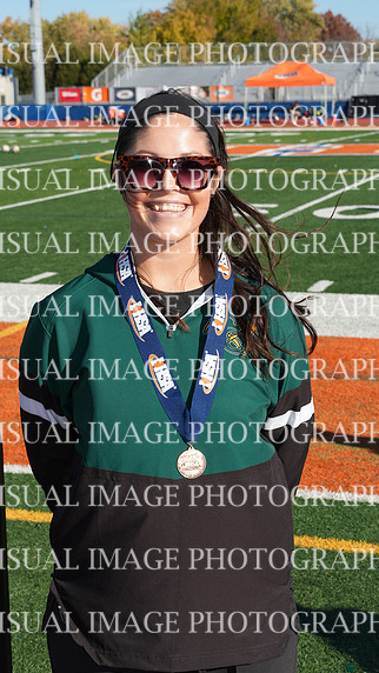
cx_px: 181
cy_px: 338
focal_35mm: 69
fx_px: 1224
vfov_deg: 30.8
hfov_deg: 17.6
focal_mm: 43
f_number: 8
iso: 100
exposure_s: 1/200
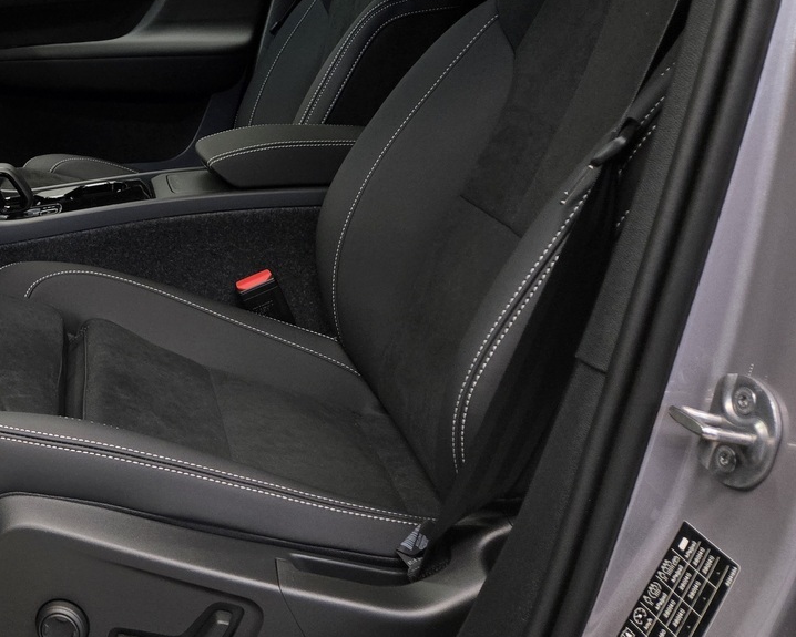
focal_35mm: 45
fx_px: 1061
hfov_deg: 37.2
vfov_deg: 32.6
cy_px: 130
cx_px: 17
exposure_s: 1/100
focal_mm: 5.4
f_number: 1.8
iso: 250
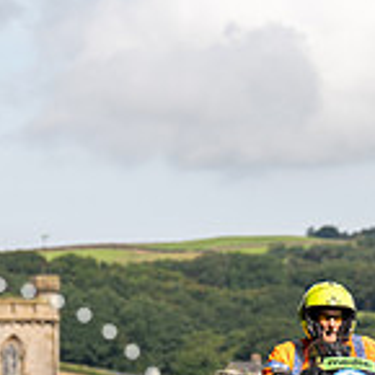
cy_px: 387
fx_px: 4241
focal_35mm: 346
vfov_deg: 5.1
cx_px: 370
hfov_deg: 5.1
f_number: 4
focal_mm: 102
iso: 100
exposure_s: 1/1000
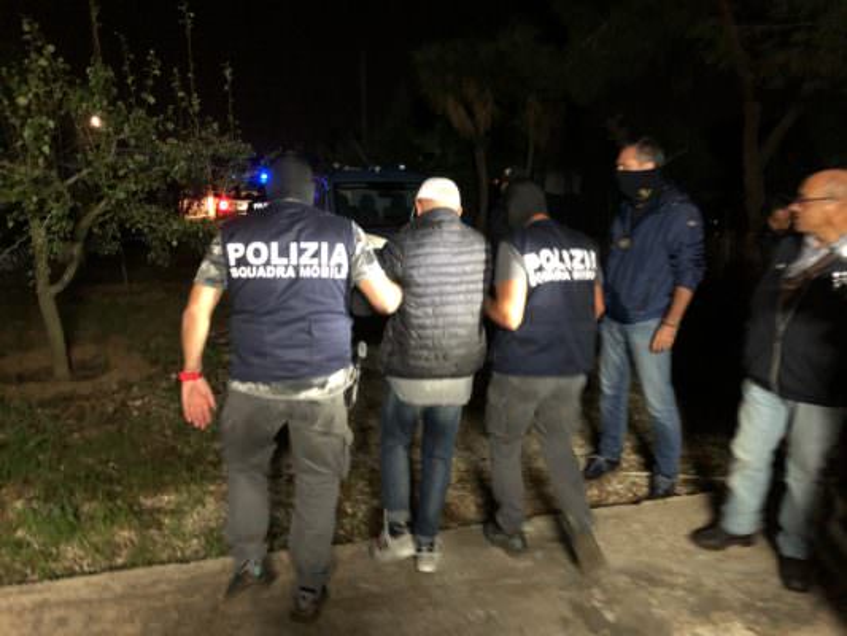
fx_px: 685
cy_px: 318
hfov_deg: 63.4
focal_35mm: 28
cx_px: 424
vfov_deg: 49.8
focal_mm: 4
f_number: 1.8
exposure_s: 1/20
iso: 640
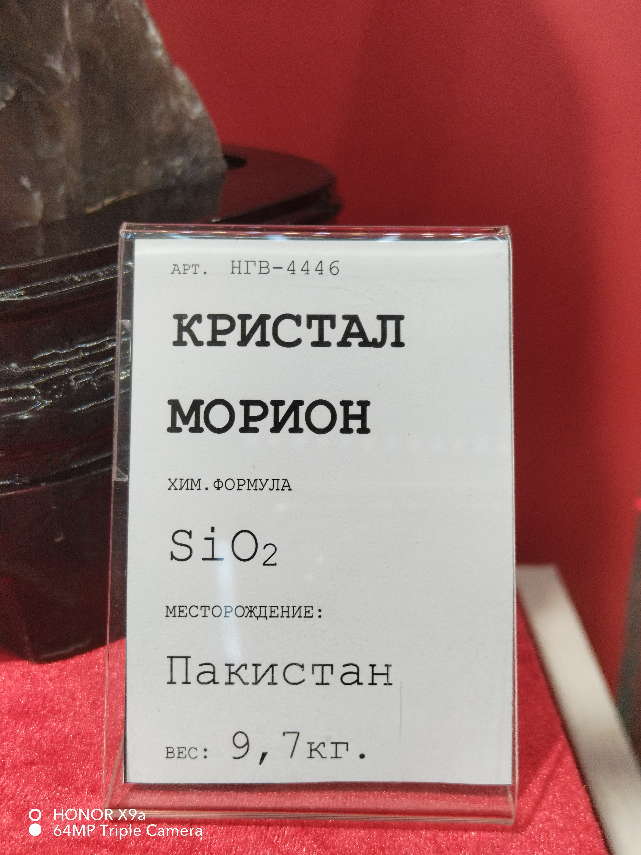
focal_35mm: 56
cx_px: 320
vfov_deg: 34.3
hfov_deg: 26.1
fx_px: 1383
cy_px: 428
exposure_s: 1/120
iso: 149
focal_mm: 4.75
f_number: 1.8
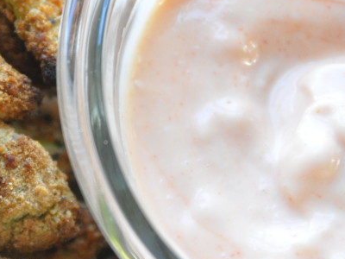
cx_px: 22
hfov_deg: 11.1
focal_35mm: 177
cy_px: 130
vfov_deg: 8.4
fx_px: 1764
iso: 1600
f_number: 3.2
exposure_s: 1/60
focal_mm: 48
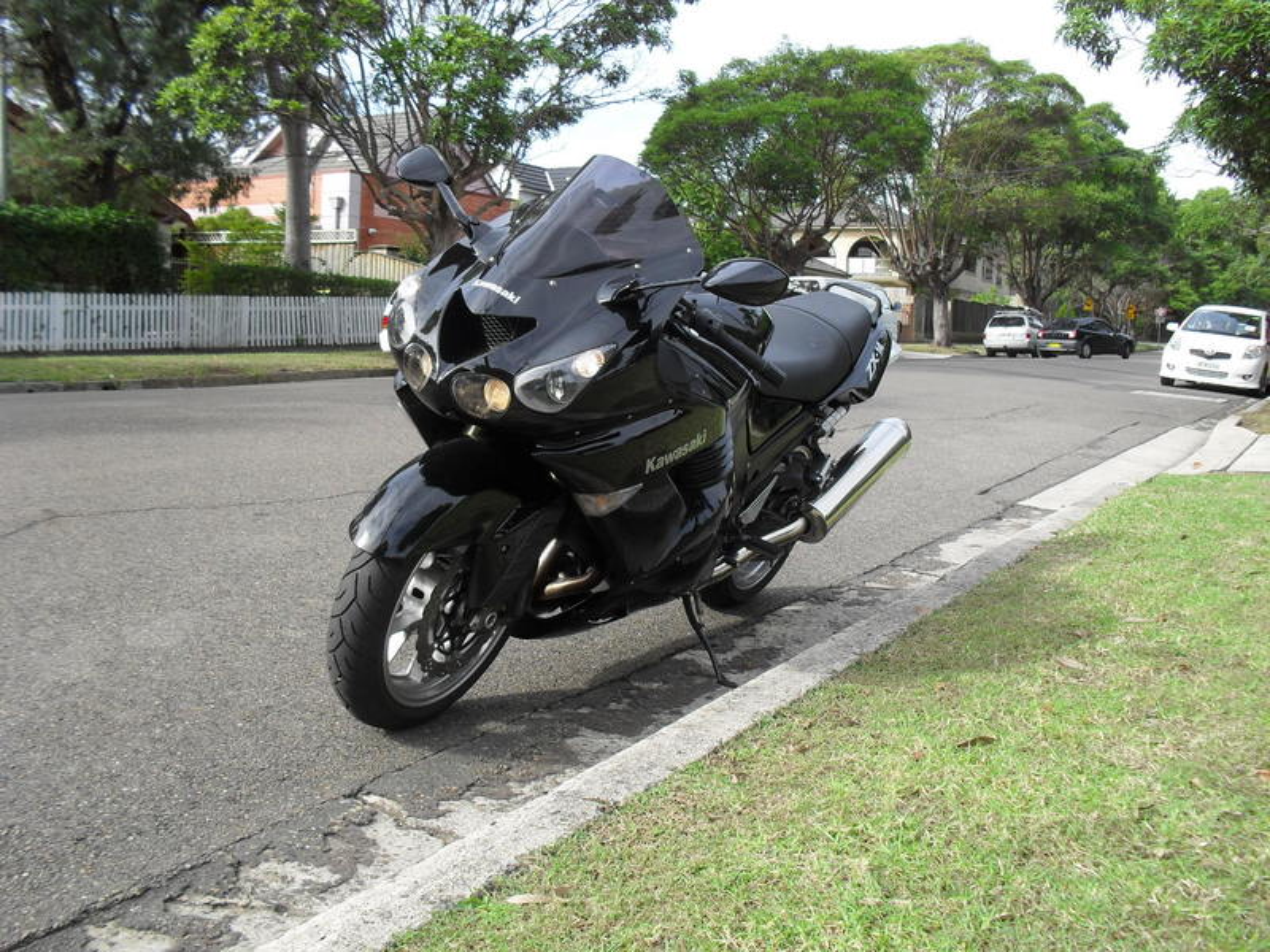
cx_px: 635
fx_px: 1284
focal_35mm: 35
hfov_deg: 52.6
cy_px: 476
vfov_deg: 40.7
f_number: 3.2
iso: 100
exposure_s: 1/350
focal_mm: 6.3
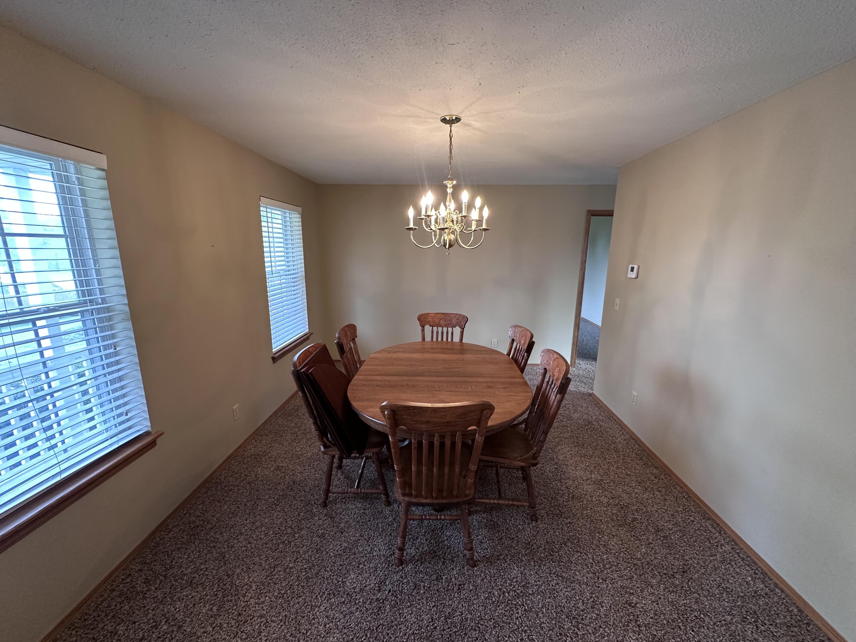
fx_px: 346
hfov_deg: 102.1
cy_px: 321
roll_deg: -0.8
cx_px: 428
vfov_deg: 85.7
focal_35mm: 14
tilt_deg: -11.7
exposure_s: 1/60
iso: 250
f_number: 2.2
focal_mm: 2.22
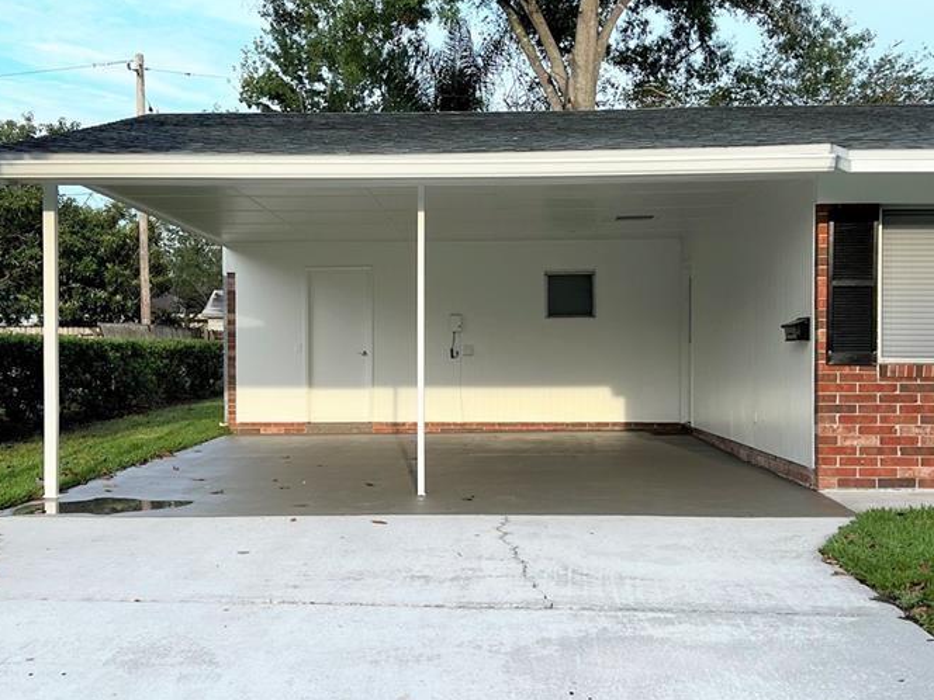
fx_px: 1268
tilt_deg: -0.1
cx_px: 443
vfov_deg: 30.9
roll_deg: +0.3
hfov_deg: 40.4
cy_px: 365
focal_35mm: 47
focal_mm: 5.7
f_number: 1.5
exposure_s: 1/1449
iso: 50
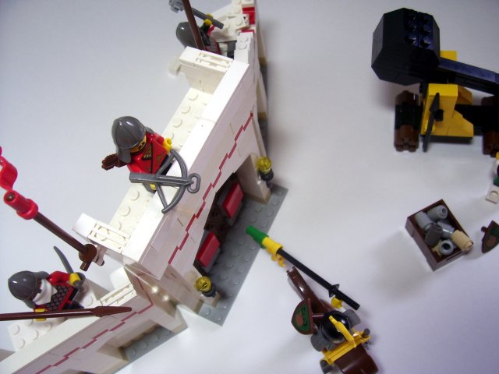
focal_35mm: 34
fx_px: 490
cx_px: 250
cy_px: 187
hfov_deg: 54.0
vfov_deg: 41.8
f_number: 2.7
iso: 80
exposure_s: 1/30
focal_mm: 5.6
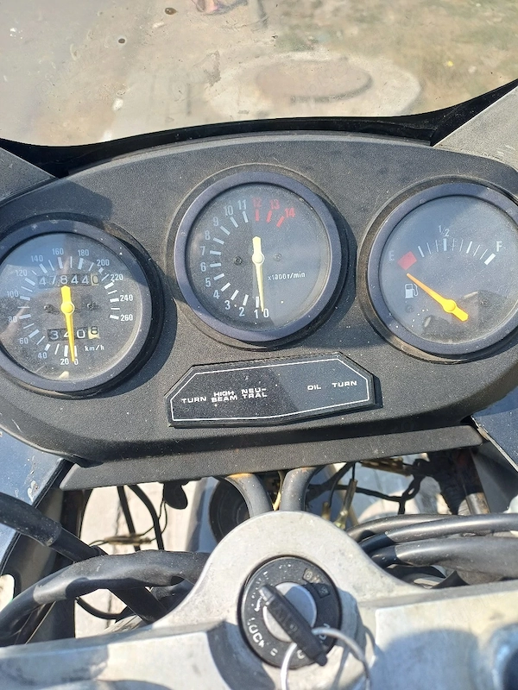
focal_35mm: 25
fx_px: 499
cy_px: 345
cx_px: 259
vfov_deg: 69.4
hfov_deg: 54.9
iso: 50
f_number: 1.8
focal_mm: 4.65
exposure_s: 1/455
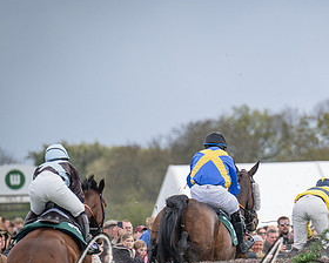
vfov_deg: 2.4
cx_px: 338
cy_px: 243
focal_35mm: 646
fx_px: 6290
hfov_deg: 3.0
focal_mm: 280
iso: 800
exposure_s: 1/1600
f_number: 5
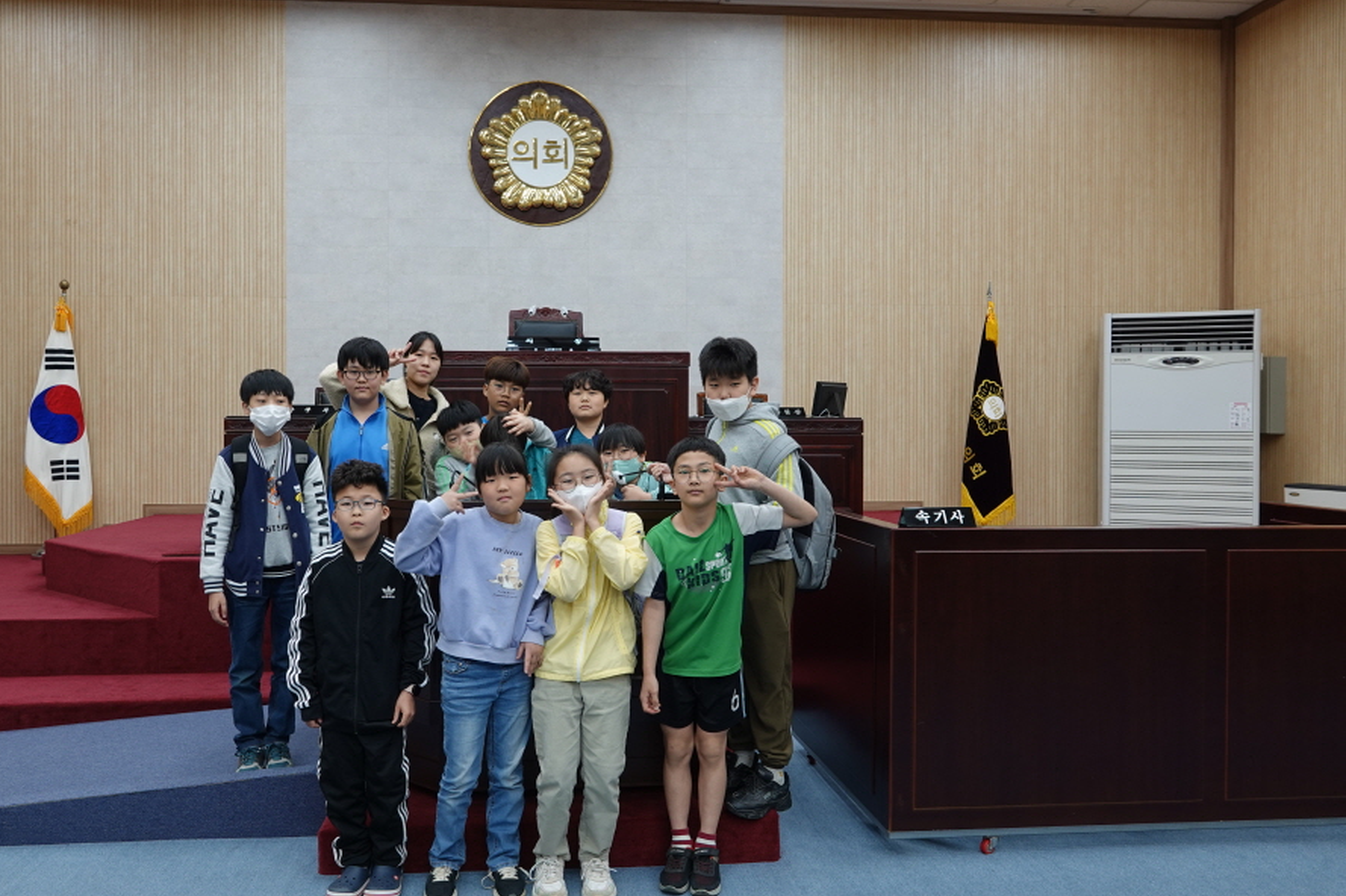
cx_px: 601
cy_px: 436
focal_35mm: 27
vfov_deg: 47.9
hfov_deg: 67.2
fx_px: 1009
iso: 100
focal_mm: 8.8
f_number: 2.4
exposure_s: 1/30
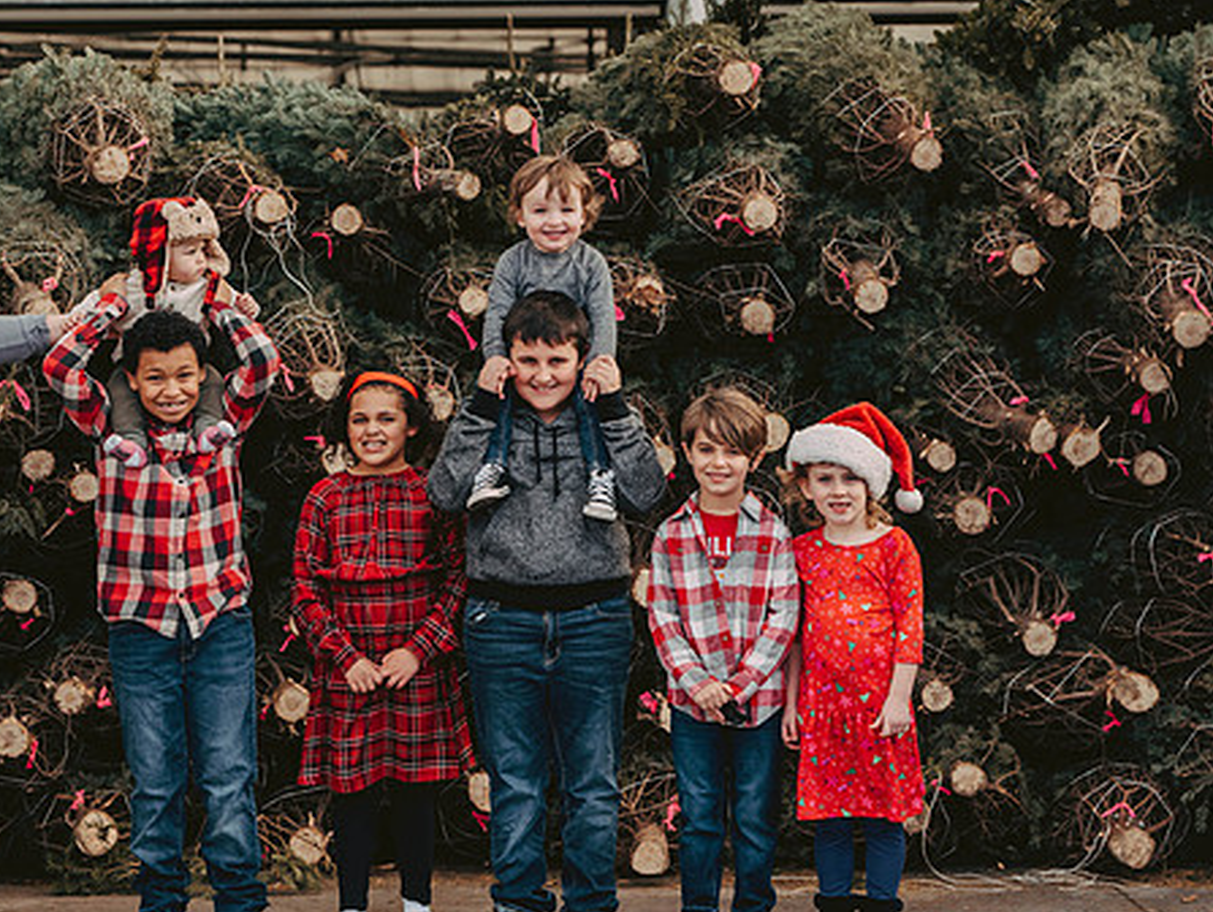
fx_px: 5471
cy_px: 449
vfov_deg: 9.5
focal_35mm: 156
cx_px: 505
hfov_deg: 12.6
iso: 800
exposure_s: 1/800
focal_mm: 122
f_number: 4.5
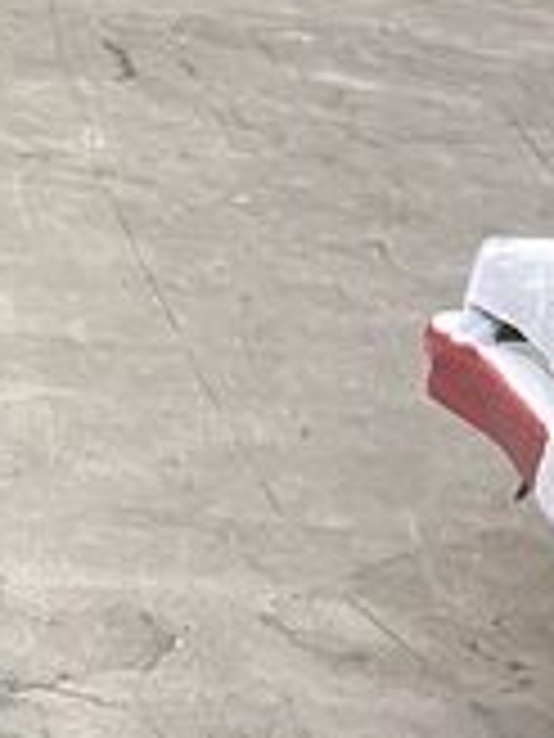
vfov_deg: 11.3
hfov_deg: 9.4
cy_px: 1822
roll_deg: -4.0
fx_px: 3051
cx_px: -700
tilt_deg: -44.8
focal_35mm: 143
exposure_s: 1/50
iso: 400
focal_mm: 5.1
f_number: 1.6
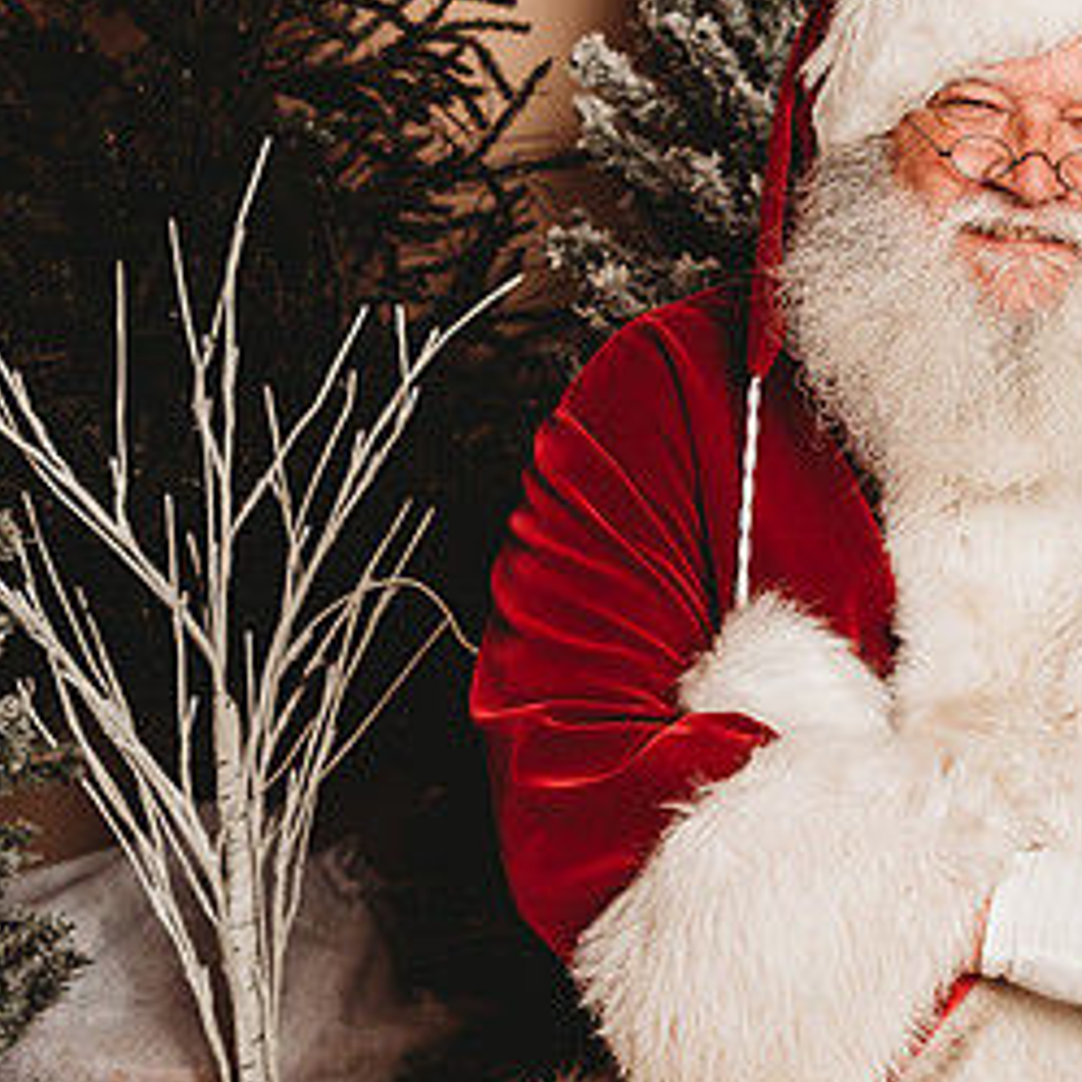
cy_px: 441
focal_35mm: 91
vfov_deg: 19.1
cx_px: 1221
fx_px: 3218
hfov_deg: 18.3
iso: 100
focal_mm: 46
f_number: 4
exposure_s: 1/160
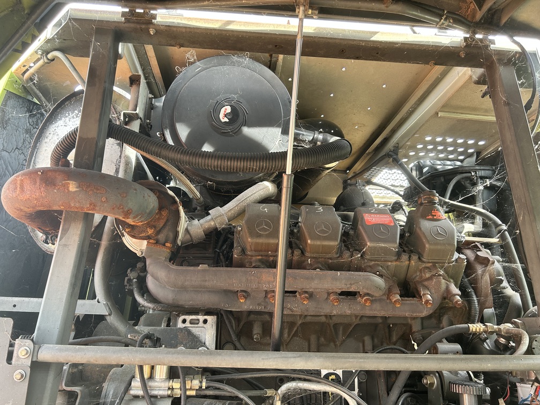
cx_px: 270
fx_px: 406
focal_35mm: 26
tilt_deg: +15.6
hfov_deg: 67.3
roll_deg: -1.0
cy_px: 202
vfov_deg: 53.1
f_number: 1.5
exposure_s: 1/121
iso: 64
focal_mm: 5.7
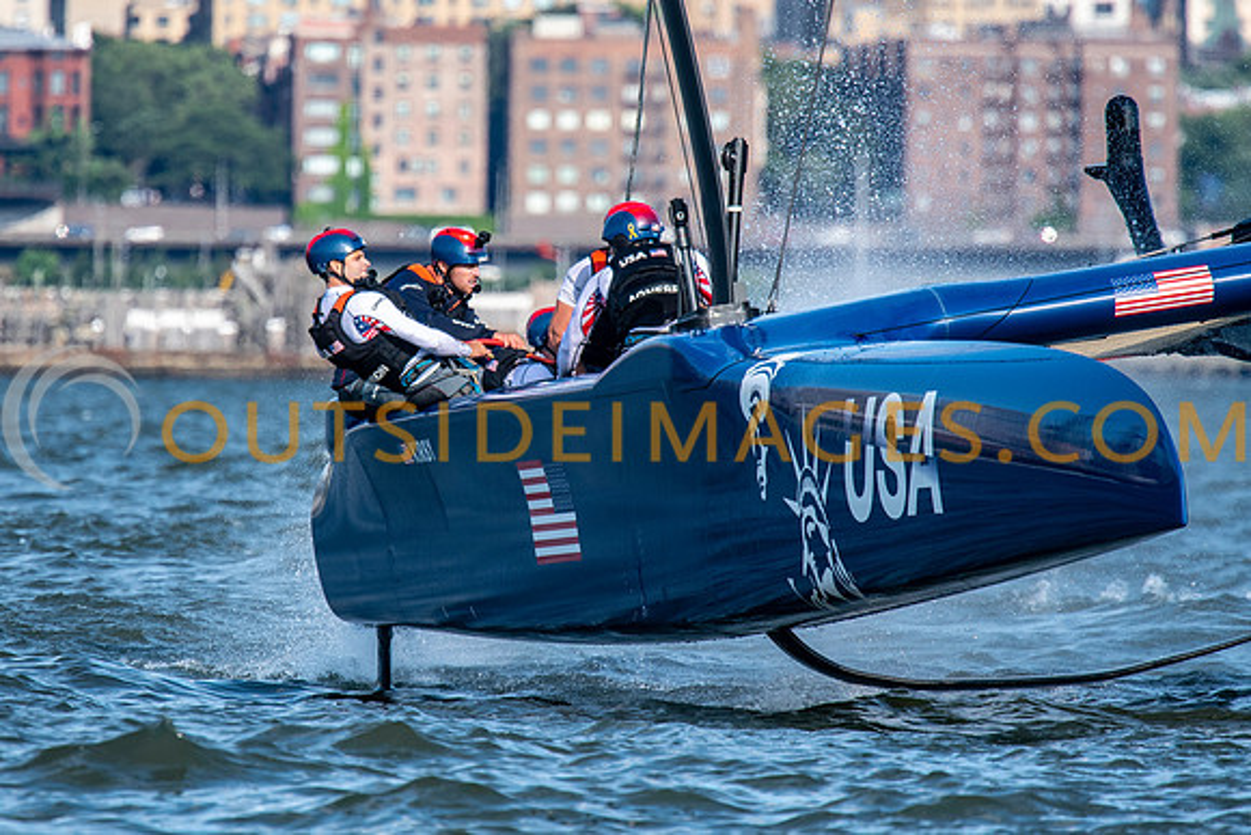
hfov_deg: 2.7
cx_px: 492
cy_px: 329
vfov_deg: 1.8
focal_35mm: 764
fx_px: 26563
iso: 500
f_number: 5.6
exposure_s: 1/1600
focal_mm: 420
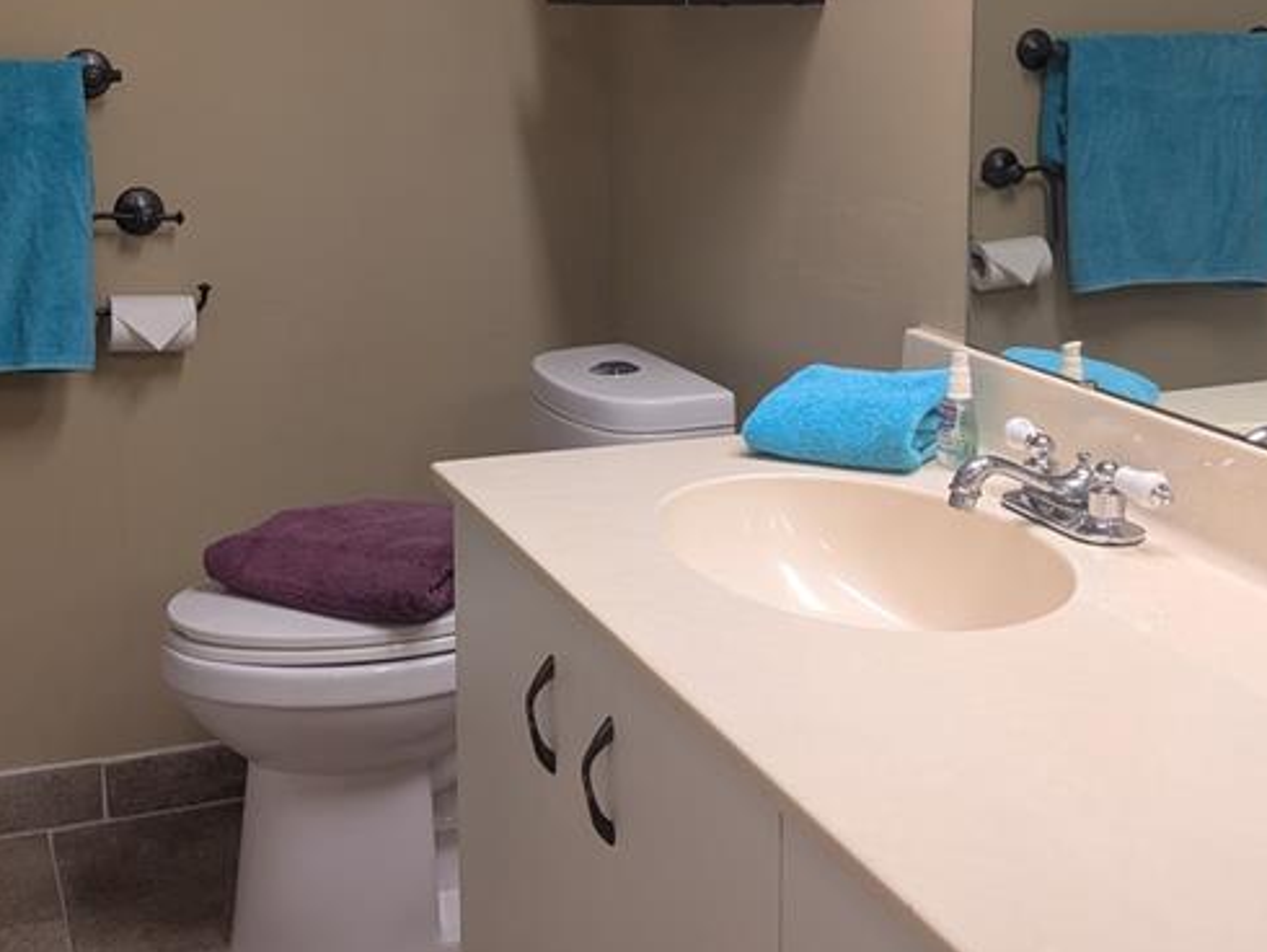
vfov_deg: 28.9
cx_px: 628
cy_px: 300
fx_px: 1831
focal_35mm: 50
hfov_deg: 38.2
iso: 33
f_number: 1.68
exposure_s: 1/24
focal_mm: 6.9
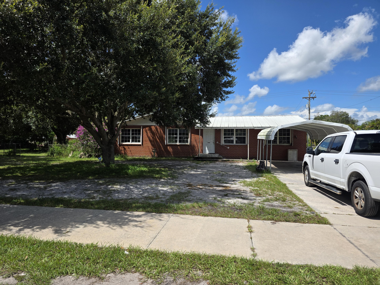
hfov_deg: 73.9
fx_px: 252
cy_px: 142
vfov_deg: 58.9
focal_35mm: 23
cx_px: 190
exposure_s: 1/5608
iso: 80
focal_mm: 6.3
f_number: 1.7
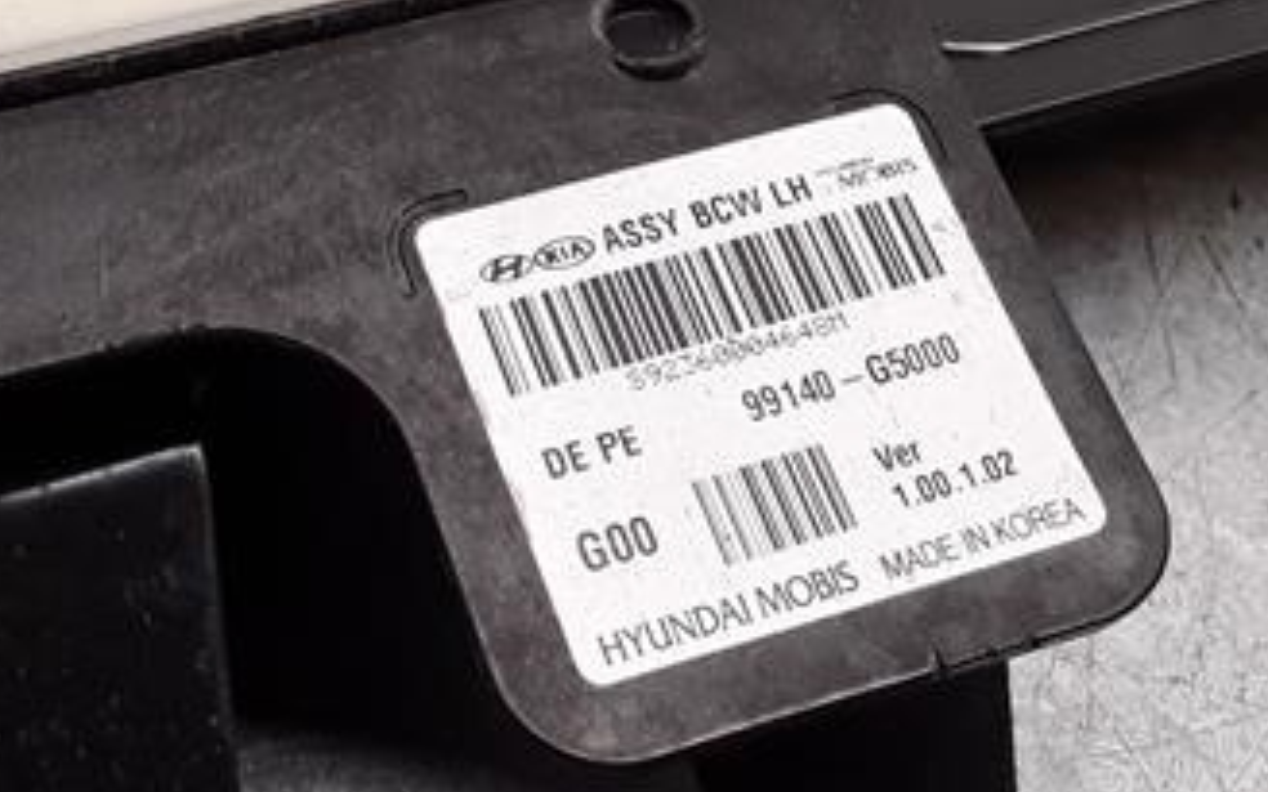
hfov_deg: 34.8
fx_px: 2004
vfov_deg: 22.4
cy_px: 421
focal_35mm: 58
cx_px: 433
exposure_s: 1/124
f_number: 1.9
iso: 100
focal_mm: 2.91
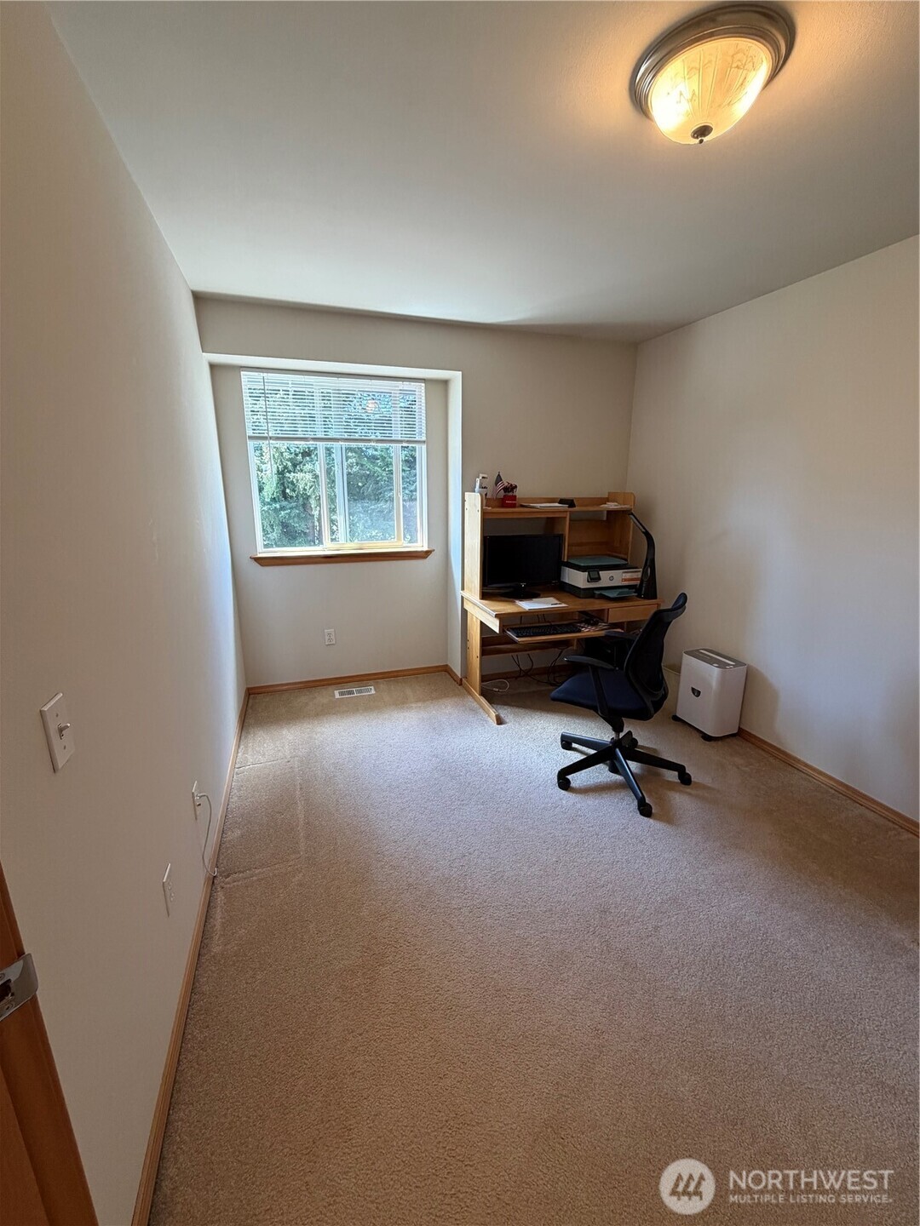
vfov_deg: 102.1
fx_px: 496
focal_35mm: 14
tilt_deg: -14.6
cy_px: 613
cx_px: 460
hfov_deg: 85.7
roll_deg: -0.6
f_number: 2.2
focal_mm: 2.22
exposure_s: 1/120
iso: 250
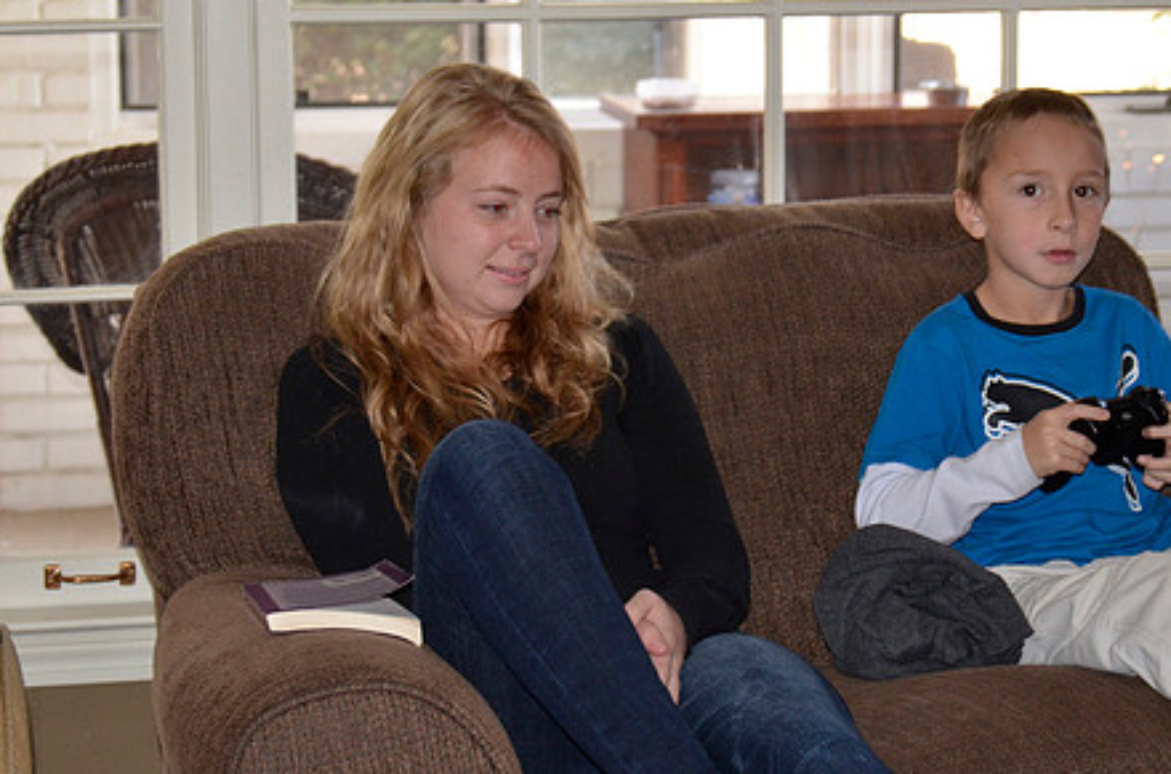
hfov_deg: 15.9
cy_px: 364
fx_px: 4174
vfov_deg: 10.6
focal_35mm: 129
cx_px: 753
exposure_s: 1/60
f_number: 5.3
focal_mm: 65
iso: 800
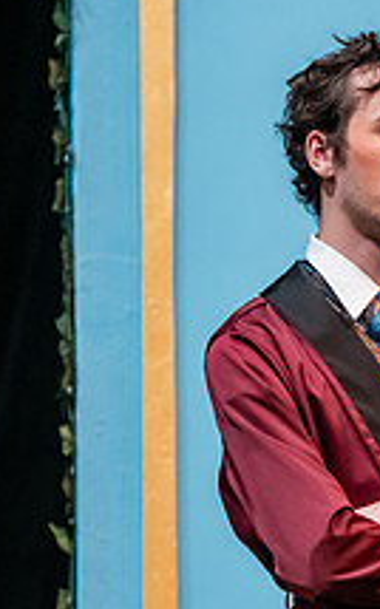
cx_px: 695
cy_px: 438
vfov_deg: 6.6
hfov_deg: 4.1
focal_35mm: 319
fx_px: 5296
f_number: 3.2
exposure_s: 1/200
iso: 3200
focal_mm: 116
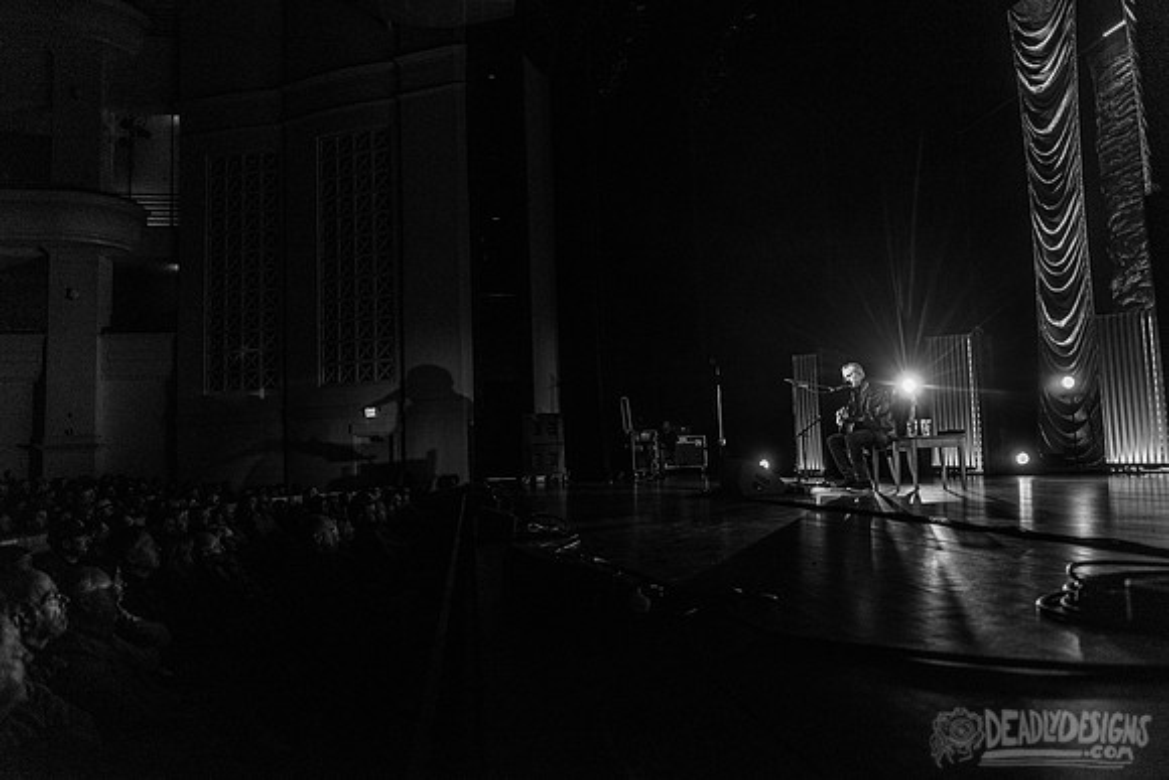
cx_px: 584
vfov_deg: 53.2
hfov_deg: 73.7
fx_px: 779
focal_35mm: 24
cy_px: 390
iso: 2500
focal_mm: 24
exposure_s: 1/125
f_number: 3.2
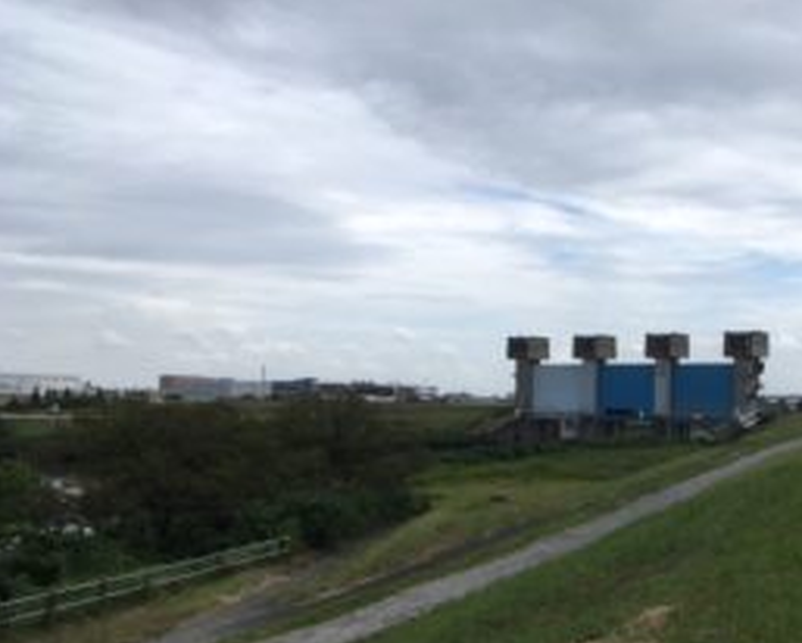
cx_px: 590
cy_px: 396
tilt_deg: -0.3
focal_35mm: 44
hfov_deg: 40.9
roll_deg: -0.7
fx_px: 1045
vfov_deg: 34.0
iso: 25
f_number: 2.2
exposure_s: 1/2331
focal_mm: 4.15
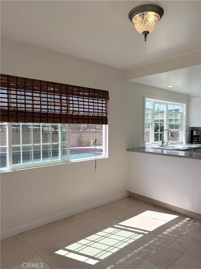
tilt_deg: -2.6
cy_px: 134
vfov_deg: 67.3
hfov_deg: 53.1
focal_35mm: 26
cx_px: 100
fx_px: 201
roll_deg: -0.4
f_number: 1.6
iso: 50
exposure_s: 1/973
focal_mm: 5.96
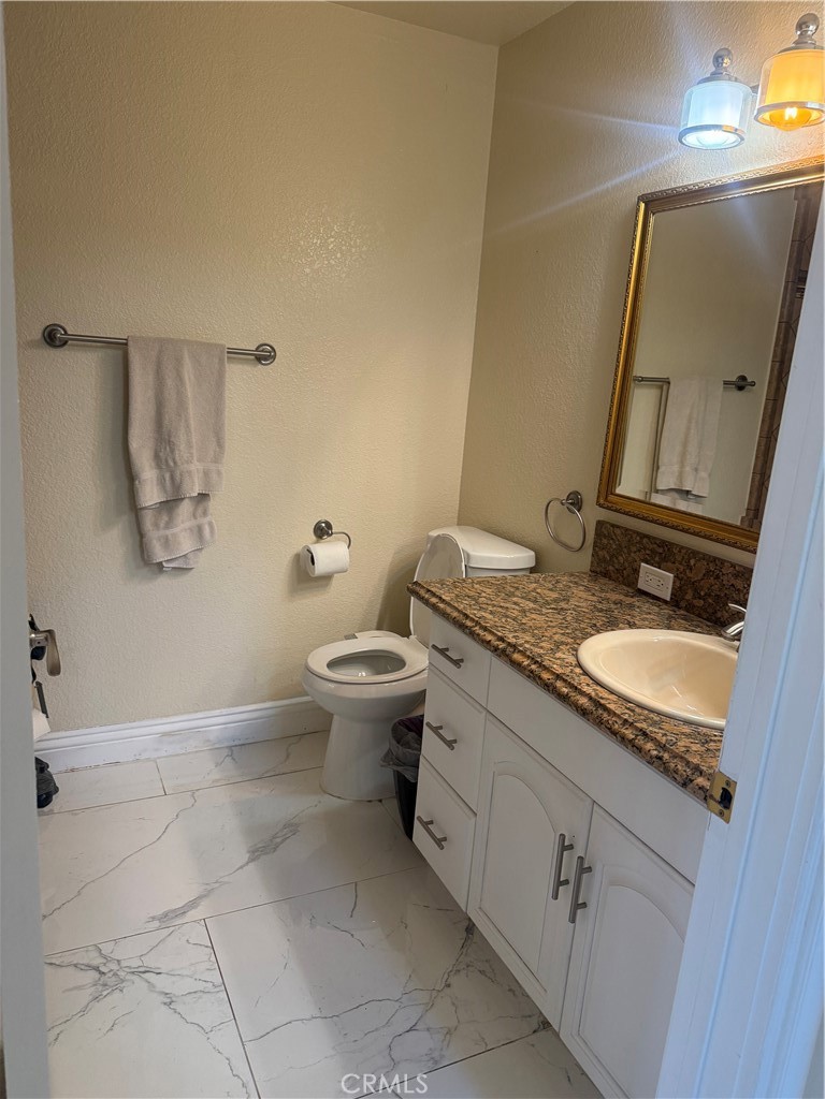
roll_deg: -4.2
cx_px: 412
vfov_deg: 71.6
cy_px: 550
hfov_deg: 56.8
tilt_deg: -13.5
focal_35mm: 24
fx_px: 763
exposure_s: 1/120
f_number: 1.78
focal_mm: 6.76
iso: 250
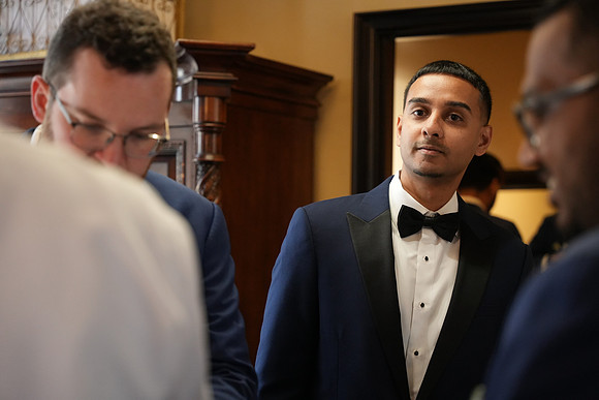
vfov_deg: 19.5
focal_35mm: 70
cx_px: 300
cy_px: 200
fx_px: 1165
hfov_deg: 28.8
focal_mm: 70
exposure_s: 1/200
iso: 4000
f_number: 2.8
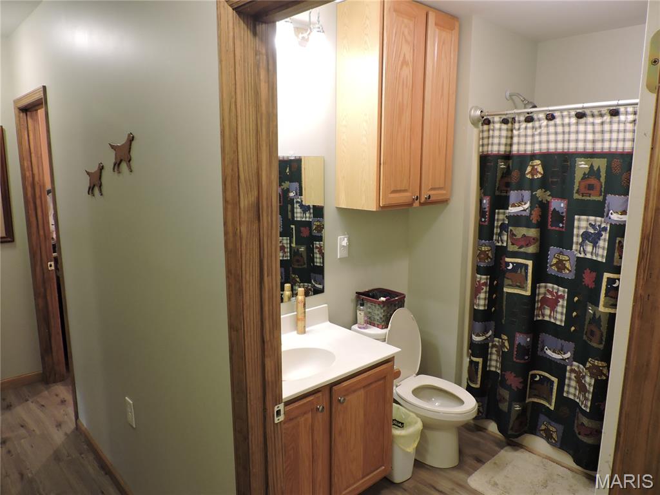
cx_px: 330
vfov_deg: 56.8
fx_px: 458
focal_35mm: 24
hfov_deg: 71.6
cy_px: 248
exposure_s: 1/30
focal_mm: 4.3
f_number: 3
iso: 320
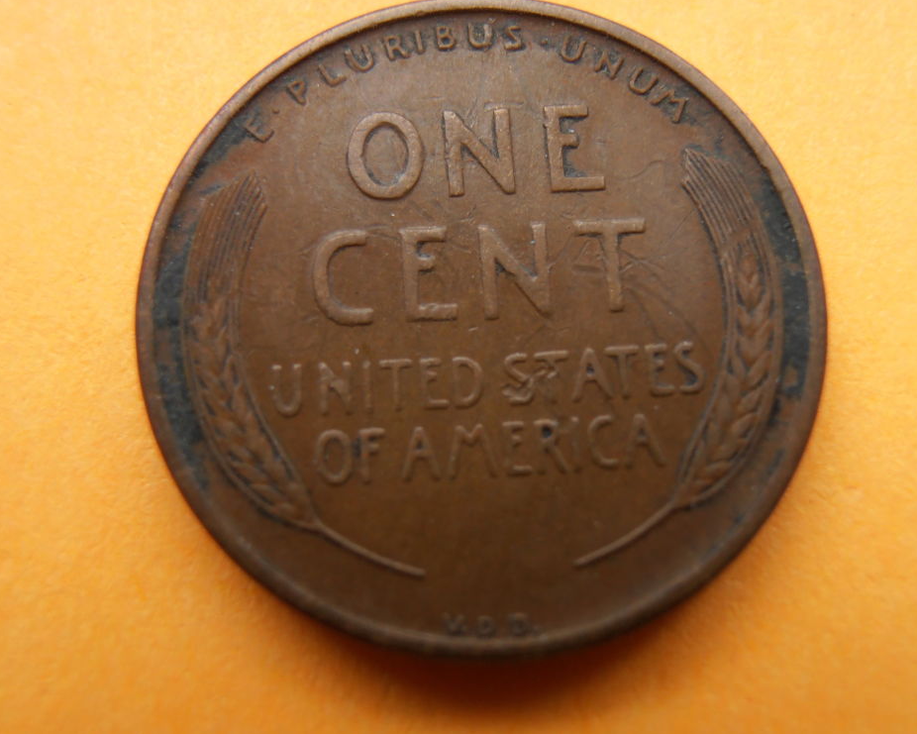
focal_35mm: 39
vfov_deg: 38.2
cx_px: 457
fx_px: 1059
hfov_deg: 46.8
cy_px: 366
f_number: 3.9
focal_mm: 6.61
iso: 80
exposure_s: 1/40
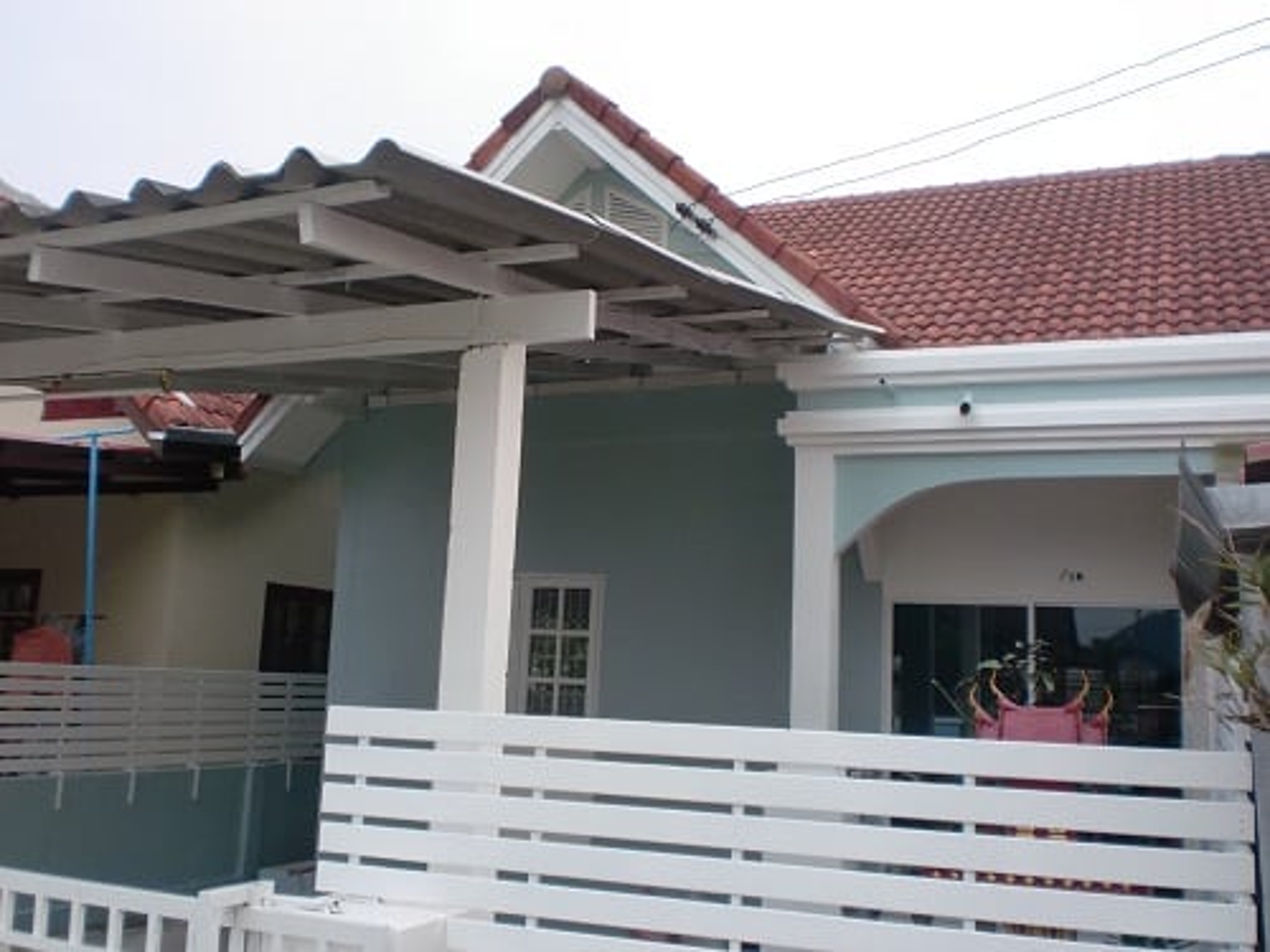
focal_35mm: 35
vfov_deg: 40.7
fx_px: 1284
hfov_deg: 52.6
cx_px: 635
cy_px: 476
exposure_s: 1/60
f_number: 3.1
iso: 125
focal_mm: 6.3
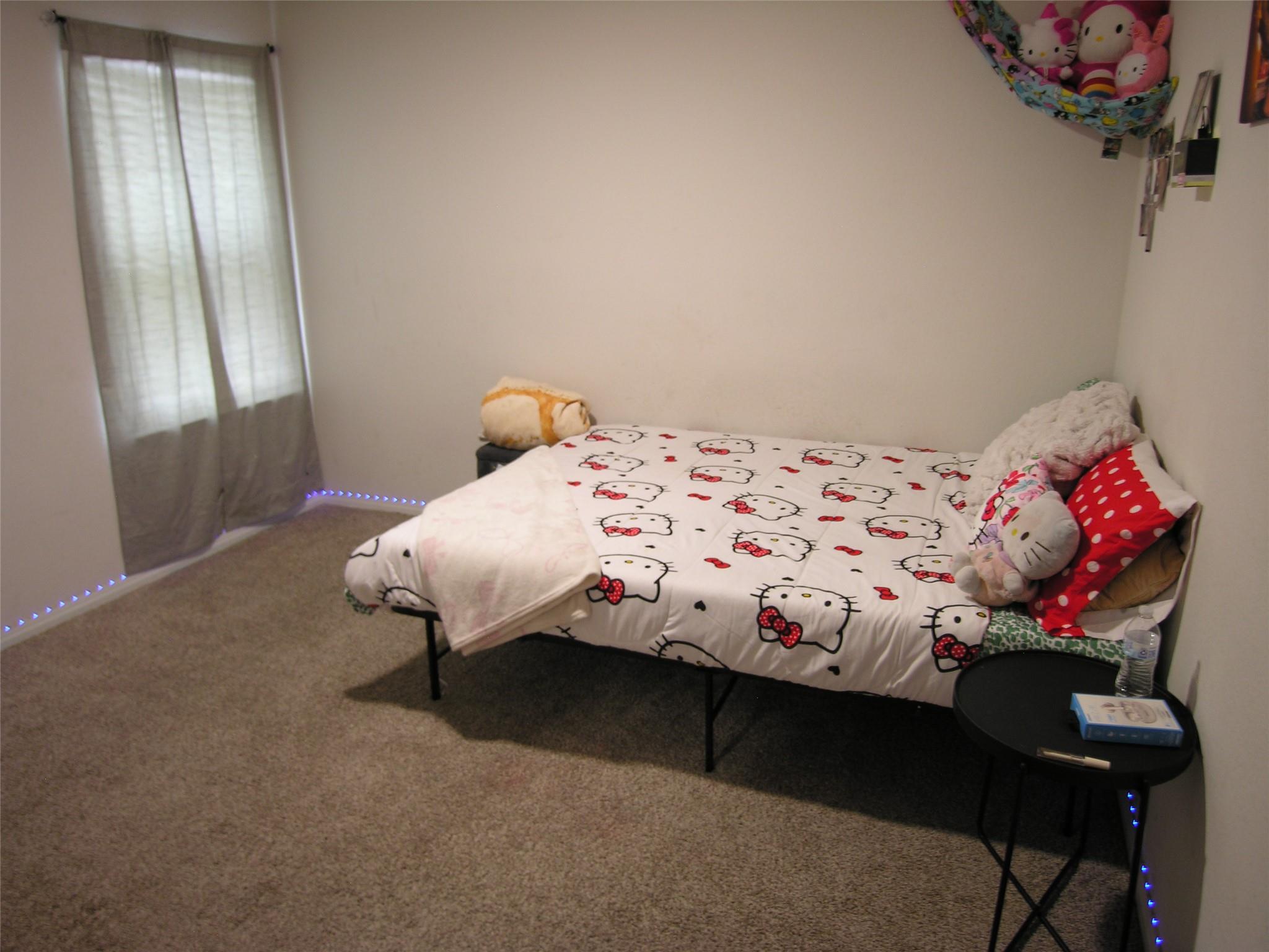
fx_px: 880
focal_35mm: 24
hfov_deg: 71.6
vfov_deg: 56.8
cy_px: 476
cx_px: 634
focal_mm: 6.1
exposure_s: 1/4.1
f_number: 2.6
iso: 50
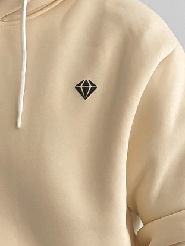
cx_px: -24
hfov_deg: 13.0
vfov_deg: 16.0
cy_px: 379
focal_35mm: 112
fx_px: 797
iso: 64
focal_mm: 3
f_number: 1.8
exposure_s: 1/120
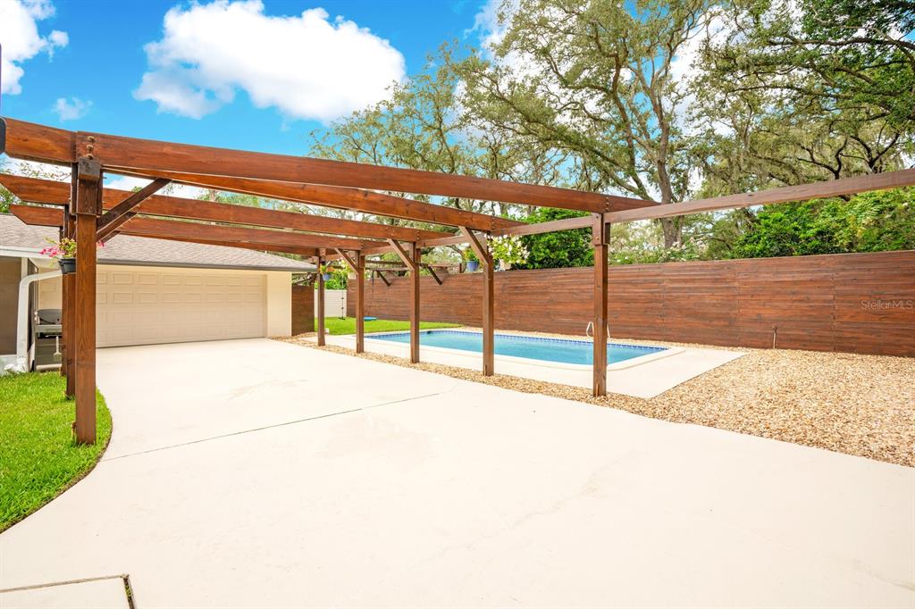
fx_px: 407
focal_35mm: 16
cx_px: 458
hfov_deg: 96.8
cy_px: 304
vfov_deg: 73.7
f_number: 9
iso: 100
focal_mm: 16
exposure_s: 1/125
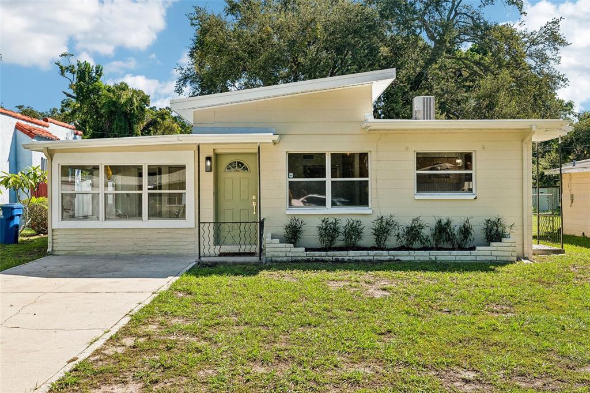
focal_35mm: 33
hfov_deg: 57.2
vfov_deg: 39.9
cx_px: 295
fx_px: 541
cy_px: 196
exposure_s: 1/1250
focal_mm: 22
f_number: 8
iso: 800
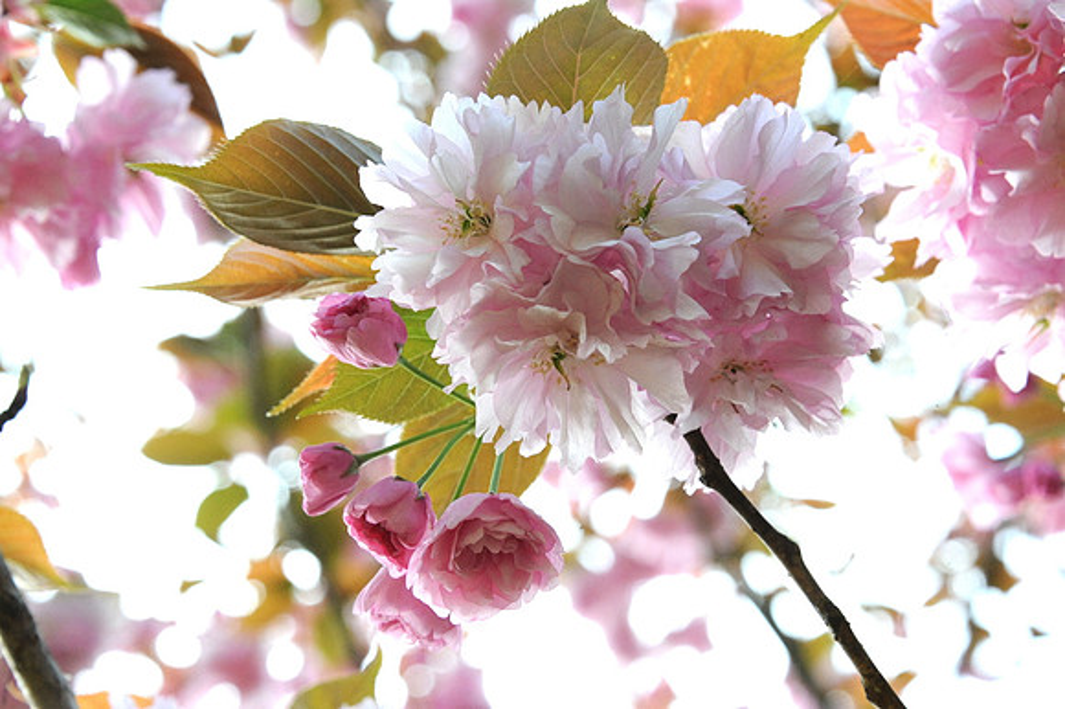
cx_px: 532
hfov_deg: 18.3
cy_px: 354
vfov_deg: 12.2
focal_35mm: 112
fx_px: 3311
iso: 3200
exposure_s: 1/400
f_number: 10
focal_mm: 112
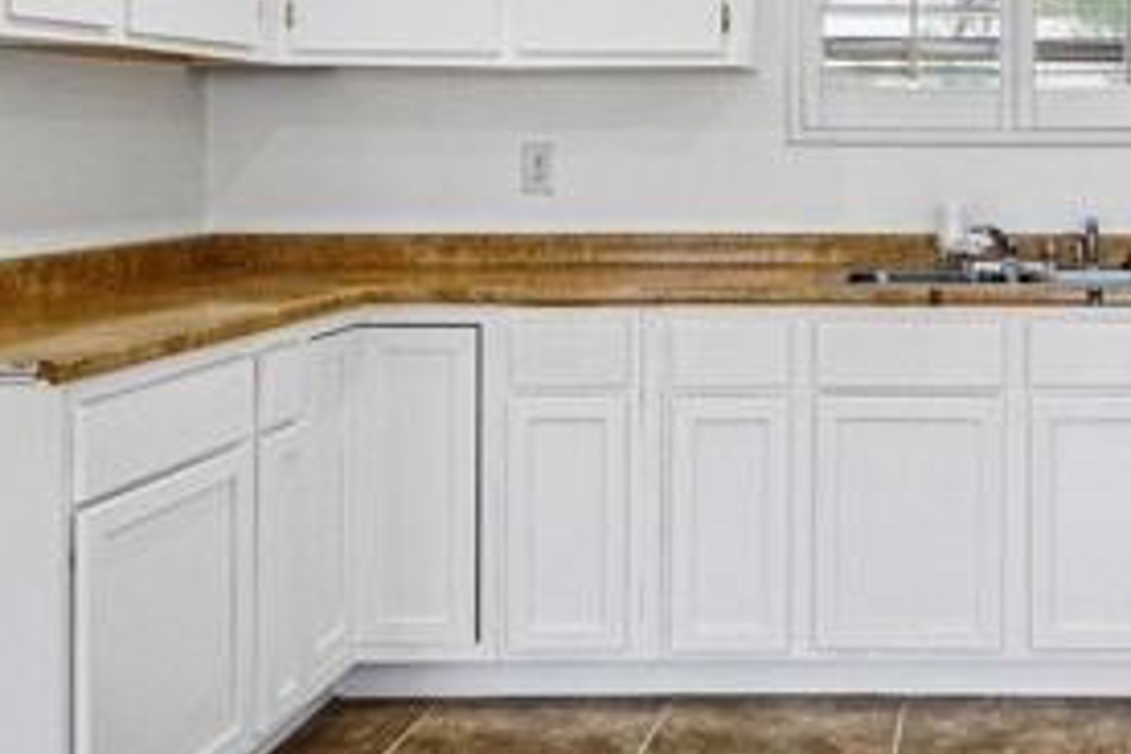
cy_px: 152
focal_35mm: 52
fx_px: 1631
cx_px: 1000
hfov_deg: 36.1
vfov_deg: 25.6
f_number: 8
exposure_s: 1/60
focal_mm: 22.4
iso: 250
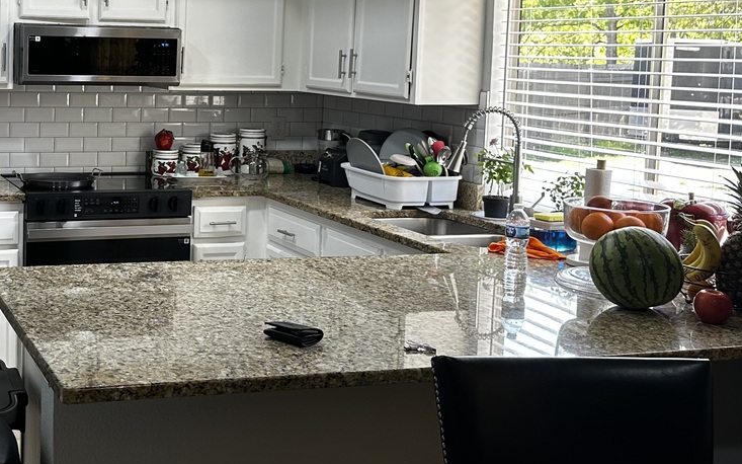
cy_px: 125
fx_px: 1011
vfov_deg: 25.6
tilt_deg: -4.2
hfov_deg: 38.0
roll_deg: -1.1
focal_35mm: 50
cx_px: 96
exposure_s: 1/120
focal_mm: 6.86
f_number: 1.78
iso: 100
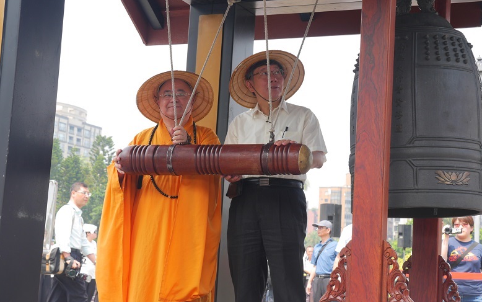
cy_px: 145
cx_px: 263
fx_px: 1064
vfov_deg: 16.1
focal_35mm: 81
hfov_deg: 25.5
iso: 200
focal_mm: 35
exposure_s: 1/200
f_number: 5.6
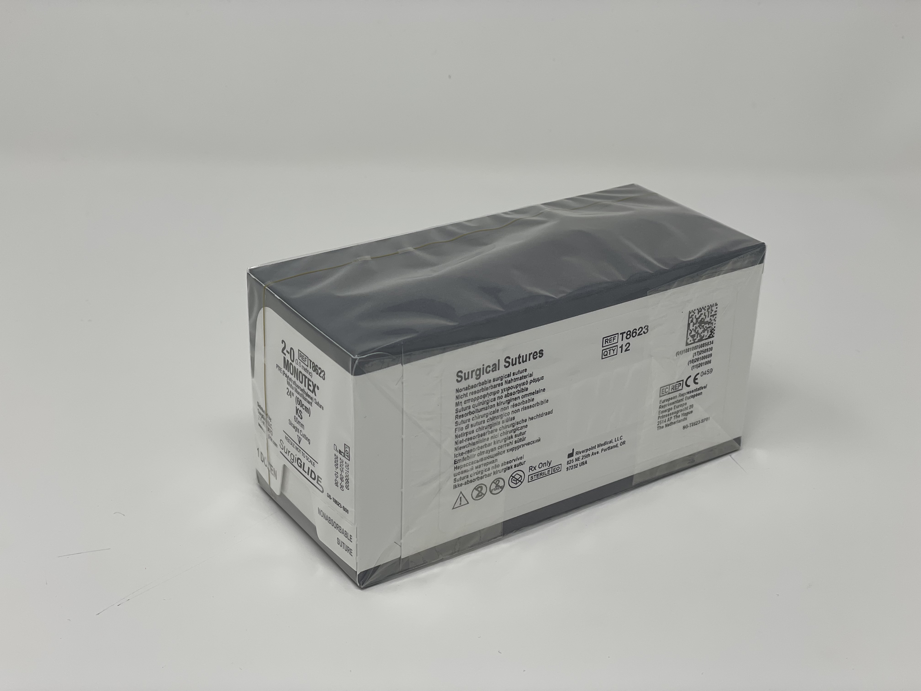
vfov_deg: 28.0
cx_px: 460
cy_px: 346
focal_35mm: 52
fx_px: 1384
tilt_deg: -26.2
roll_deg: -1.6
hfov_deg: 36.8
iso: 25
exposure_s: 1/223
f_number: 2
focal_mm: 6
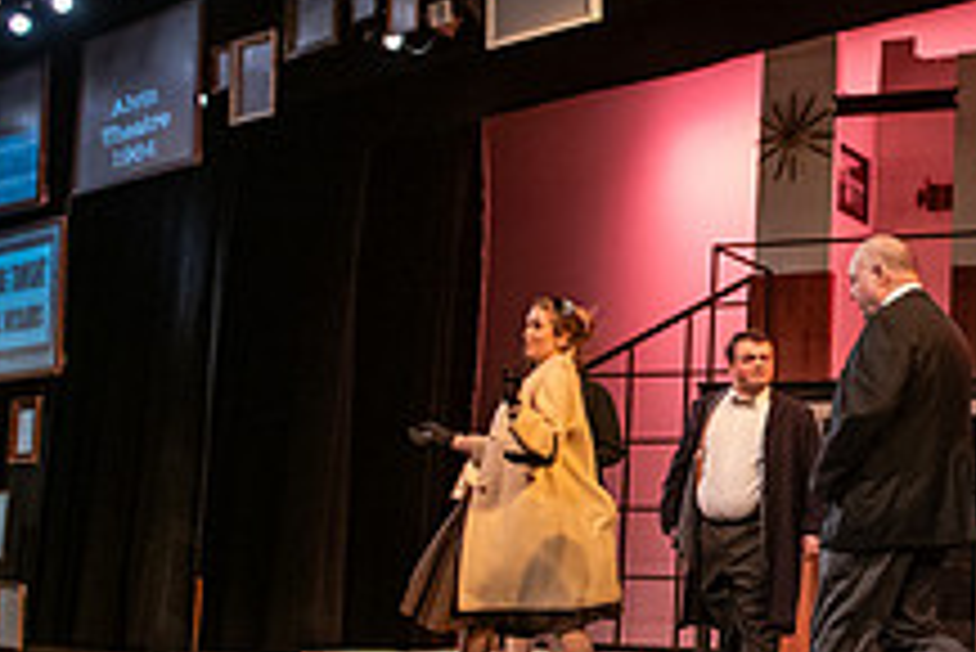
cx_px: 980
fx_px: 1736
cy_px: 371
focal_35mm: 64
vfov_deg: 21.3
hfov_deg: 29.3
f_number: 3.2
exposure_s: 1/200
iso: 2500
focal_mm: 24
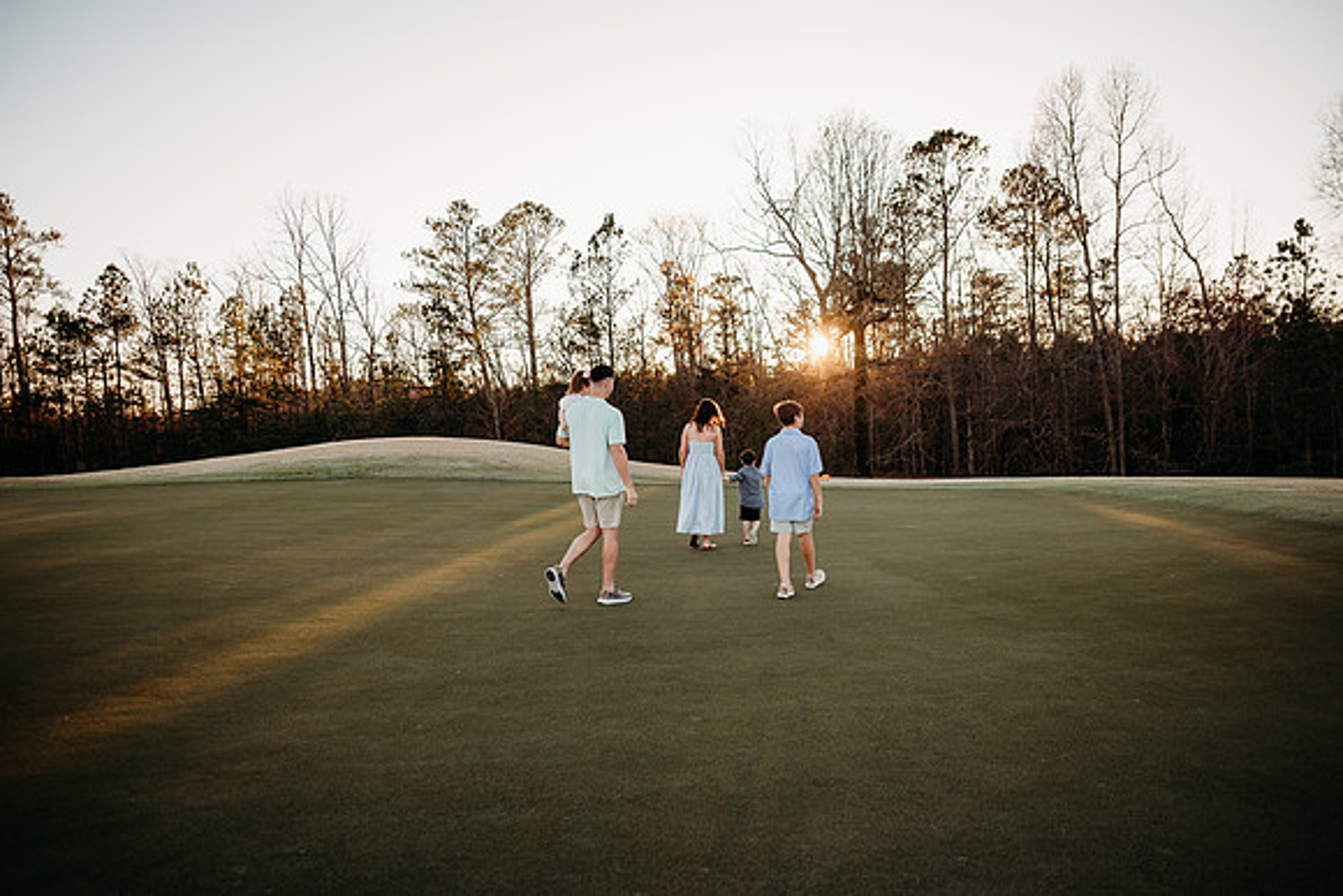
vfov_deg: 53.2
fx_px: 896
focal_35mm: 24
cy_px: 448
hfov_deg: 73.7
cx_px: 672
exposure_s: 1/640
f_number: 2.5
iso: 160
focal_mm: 24
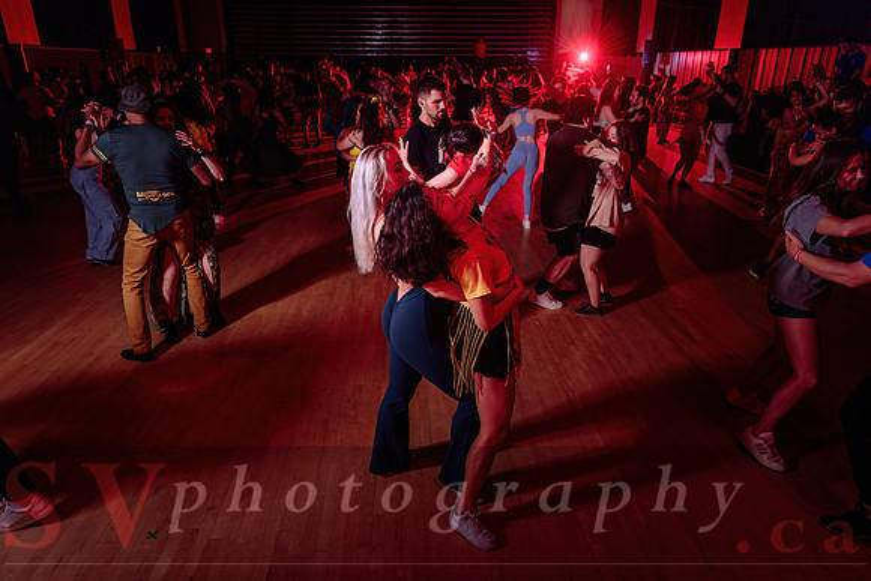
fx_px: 581
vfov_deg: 53.2
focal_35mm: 24
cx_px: 436
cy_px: 290
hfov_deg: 73.7
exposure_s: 1/160
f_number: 2.8
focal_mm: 24
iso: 800
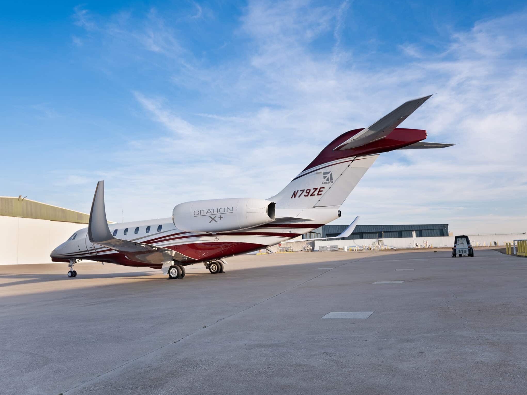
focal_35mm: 29
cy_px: 213
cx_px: 235
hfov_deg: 61.5
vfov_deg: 48.2
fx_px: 442
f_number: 2.8
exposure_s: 1/250
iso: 125
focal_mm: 24
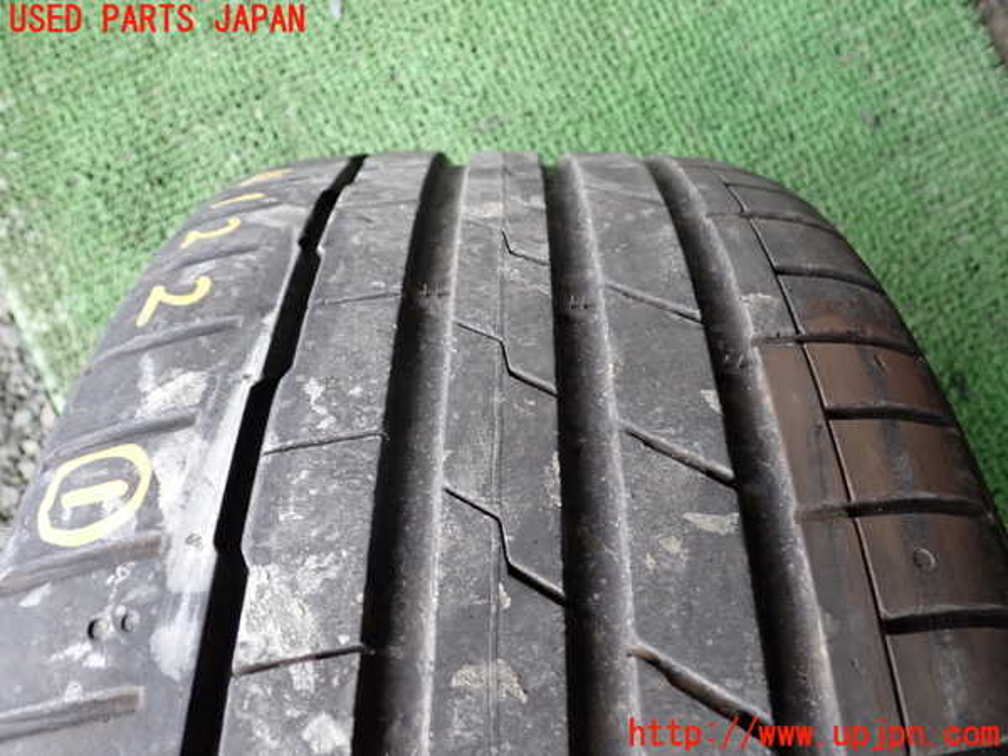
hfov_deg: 60.0
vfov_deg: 46.8
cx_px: 504
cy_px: 378
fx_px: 874
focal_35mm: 30
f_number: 2.3
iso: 250
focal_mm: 5.4
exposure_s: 1/30
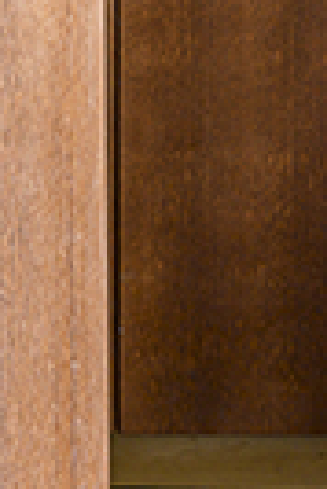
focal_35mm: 180
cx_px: -586
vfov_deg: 10.2
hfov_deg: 7.0
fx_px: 2446
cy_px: -614
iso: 100
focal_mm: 24
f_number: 14
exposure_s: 1.3
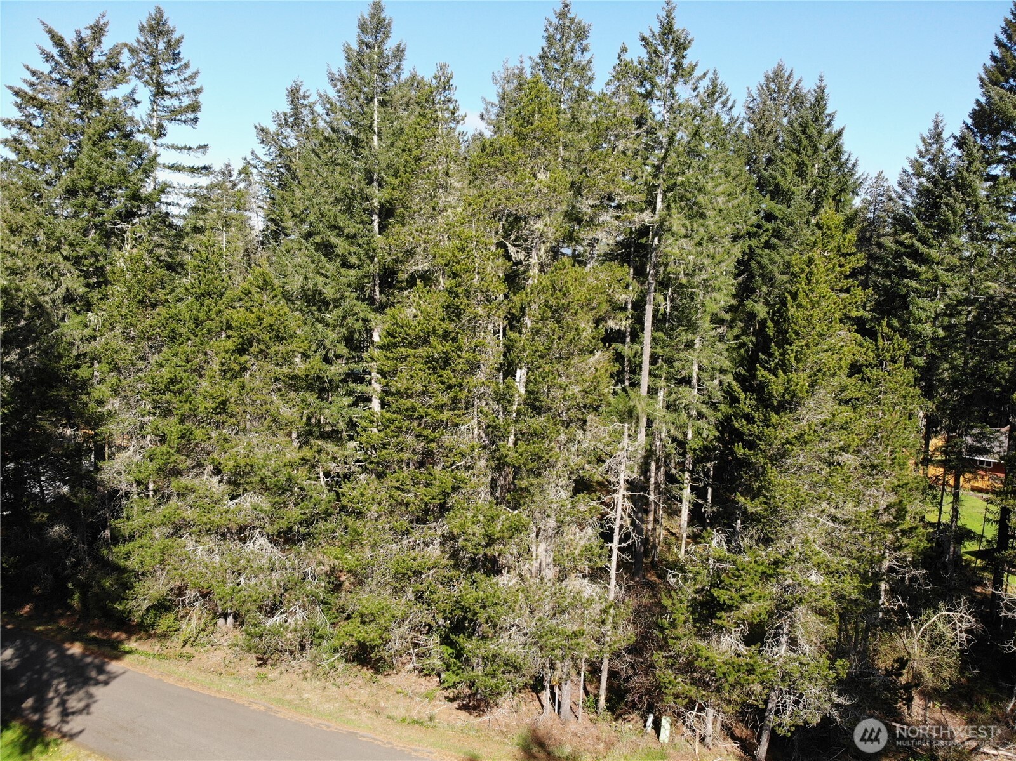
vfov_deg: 56.8
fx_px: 704
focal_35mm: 24
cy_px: 380
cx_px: 508
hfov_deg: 71.6
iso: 100
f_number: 2.8
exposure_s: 1/421
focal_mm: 4.5
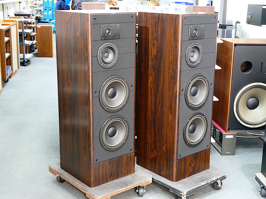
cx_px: 133
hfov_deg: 38.2
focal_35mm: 50
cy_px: 100
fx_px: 384
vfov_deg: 29.1
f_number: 5.6
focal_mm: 9
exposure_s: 1/2
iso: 400
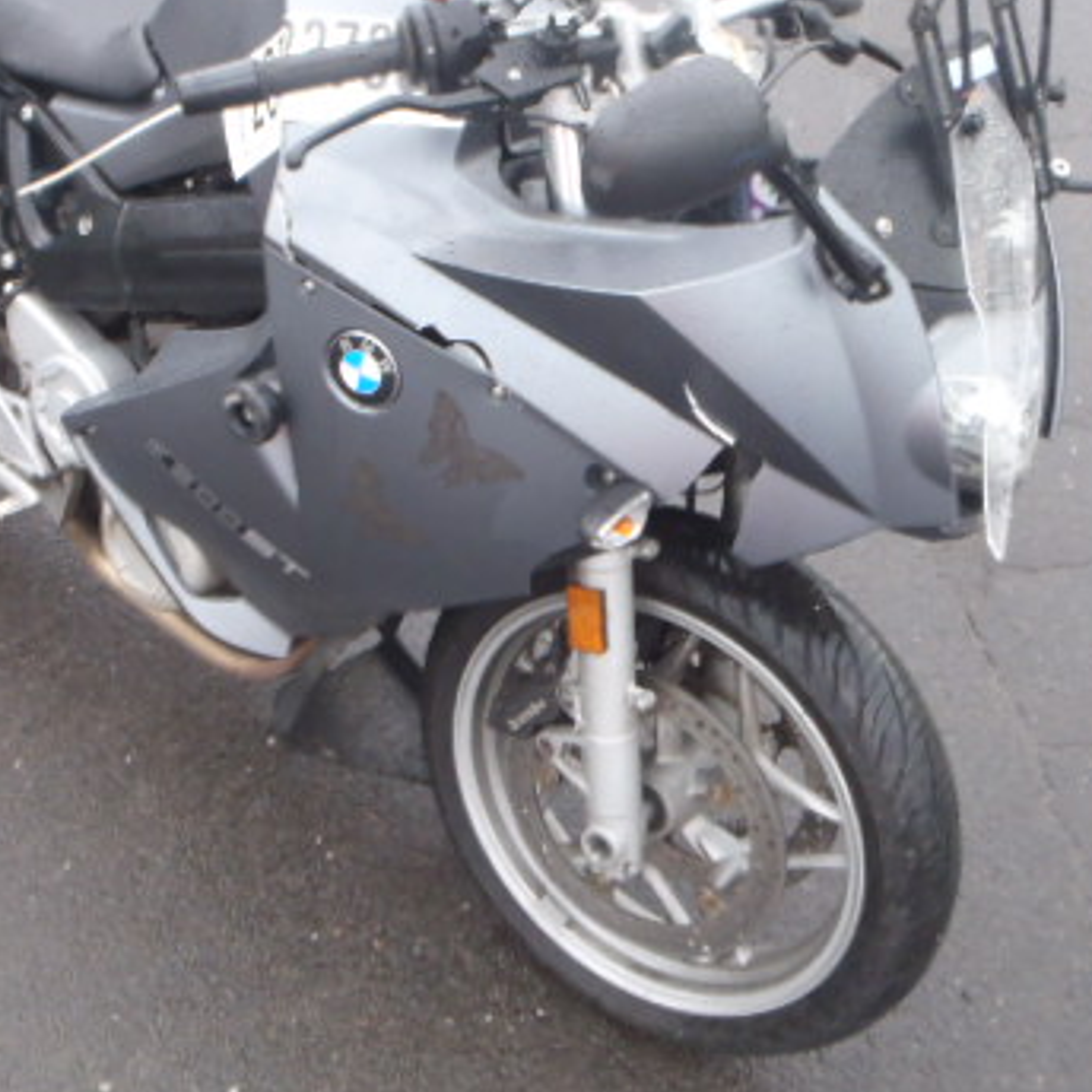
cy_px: 438
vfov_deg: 36.7
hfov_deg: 36.7
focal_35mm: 46
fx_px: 1642
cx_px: 479
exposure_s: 1/30
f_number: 3.5
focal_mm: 5
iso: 200
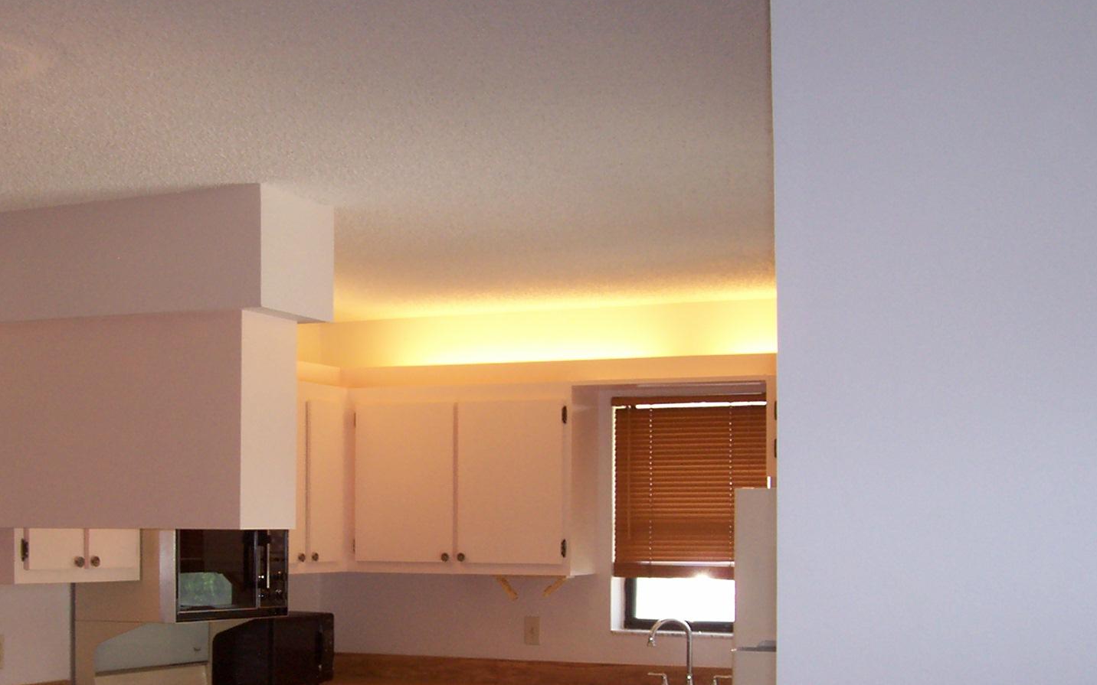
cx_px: 391
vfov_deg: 22.0
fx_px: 1734
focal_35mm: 58
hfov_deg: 34.9
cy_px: 581
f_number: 2.7
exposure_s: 1/64
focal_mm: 5.6
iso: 80
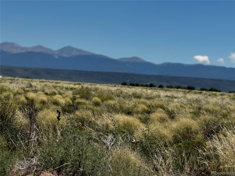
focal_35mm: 120
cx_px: 118
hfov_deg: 16.4
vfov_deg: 12.3
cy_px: 88
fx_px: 815
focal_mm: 15.66
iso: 50
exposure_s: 1/1969
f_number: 2.8
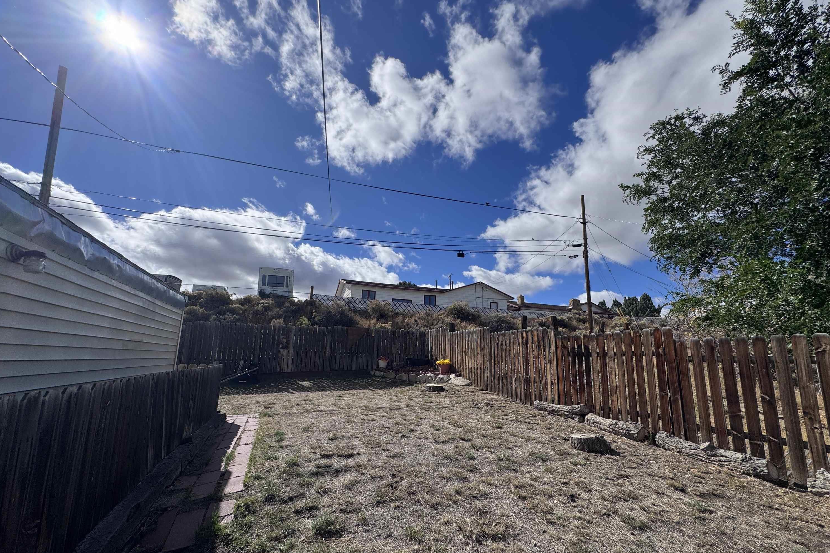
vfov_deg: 77.2
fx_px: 346
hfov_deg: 100.4
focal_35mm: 15
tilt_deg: +11.2
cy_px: 298
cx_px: 421
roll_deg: -1.8
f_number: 2.2
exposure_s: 1/4630
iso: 32
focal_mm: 2.22
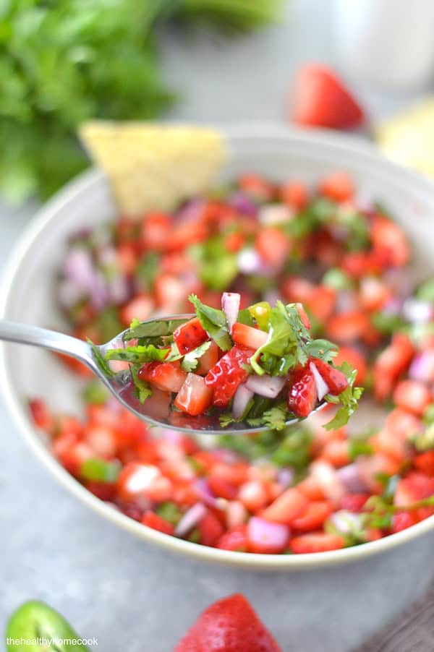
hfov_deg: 18.2
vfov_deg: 27.0
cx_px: 217
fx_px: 1358
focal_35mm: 75
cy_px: 326
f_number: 2
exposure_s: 1/500
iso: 1800
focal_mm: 50
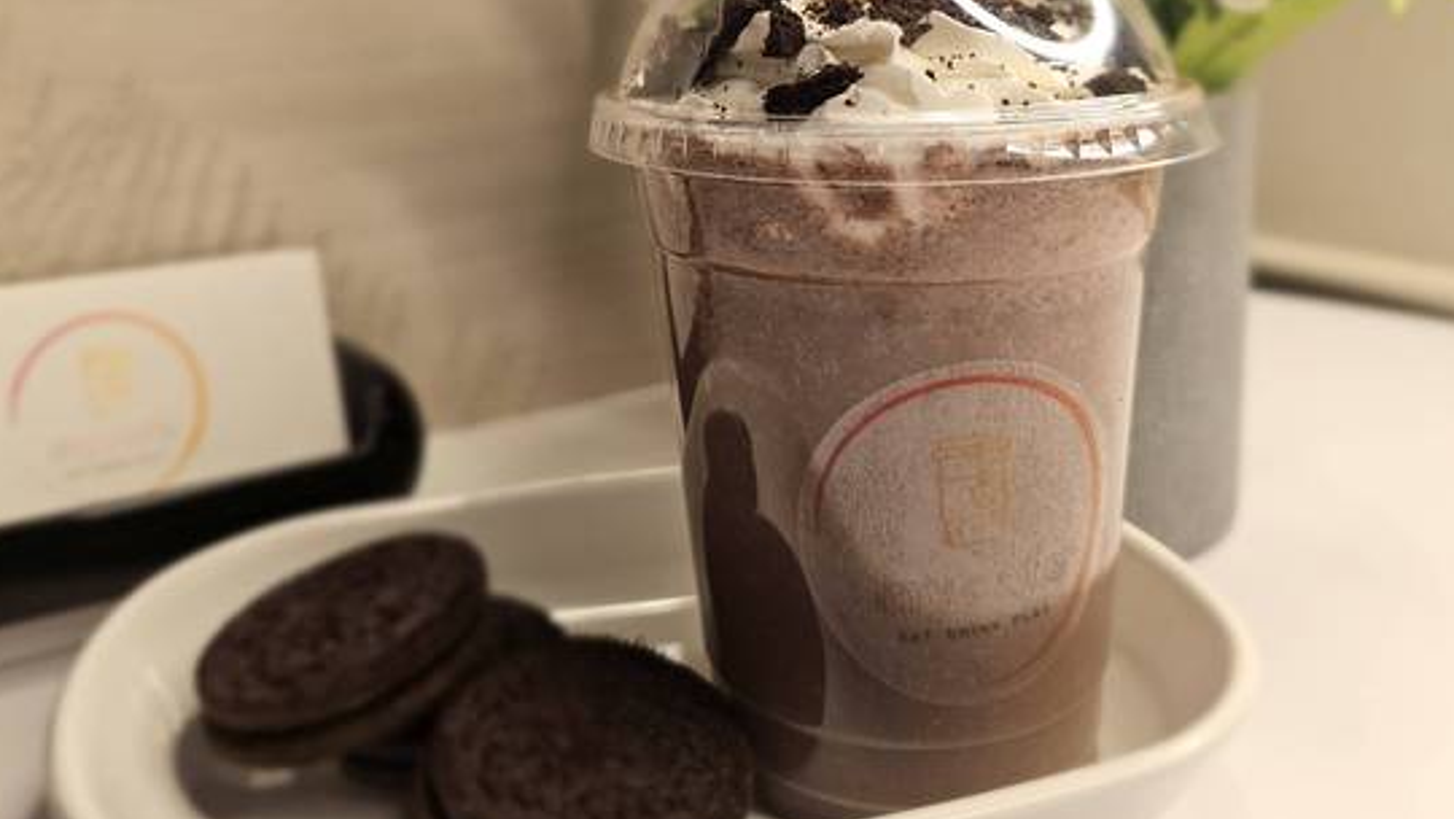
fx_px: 1311
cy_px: 31
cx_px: 722
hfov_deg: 58.0
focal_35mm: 34
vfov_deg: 32.3
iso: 20
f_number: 1.7
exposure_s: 1/60
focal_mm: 6.3
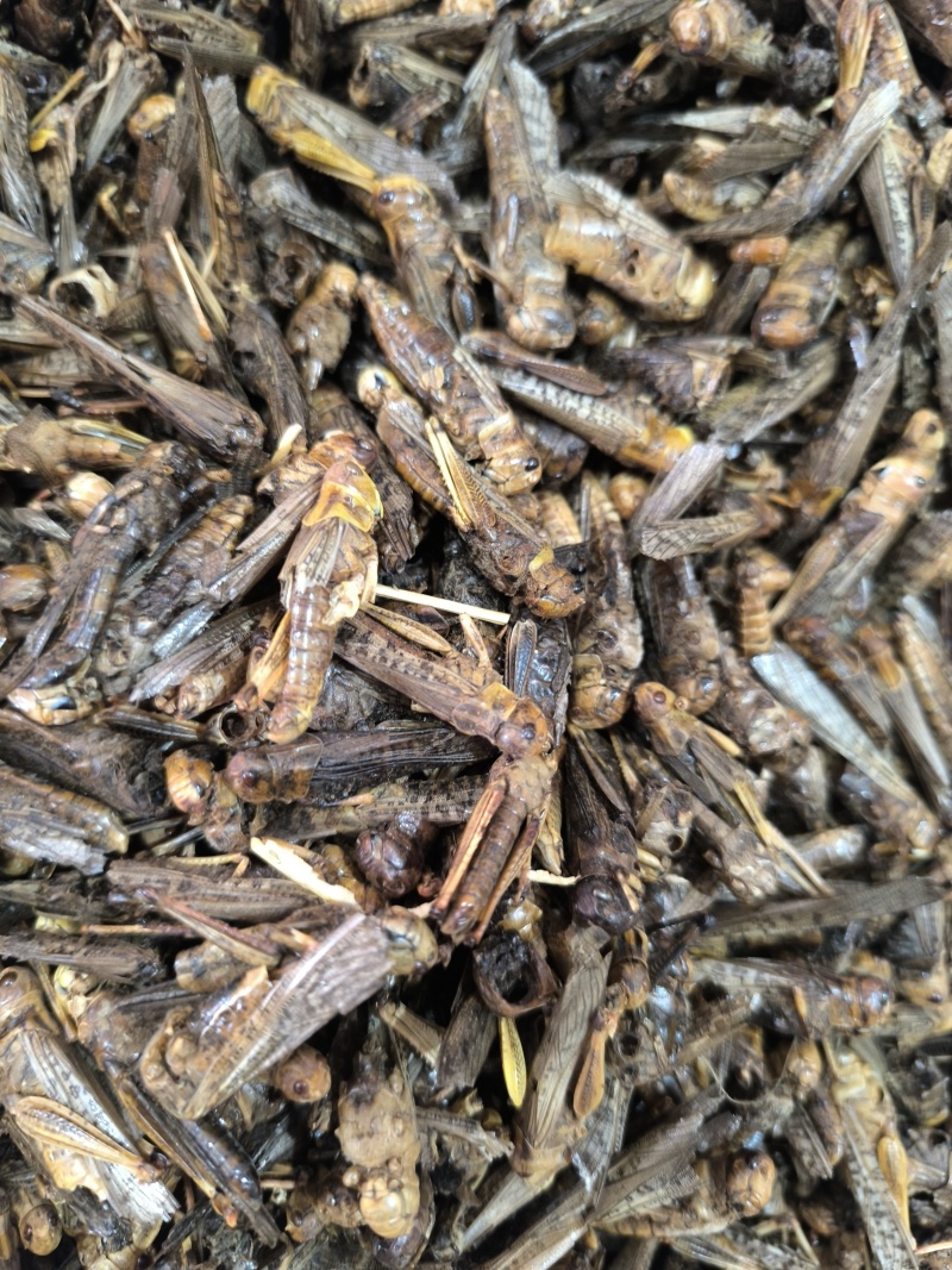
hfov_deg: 58.9
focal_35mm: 23
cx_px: 476
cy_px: 635
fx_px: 844
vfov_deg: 73.9
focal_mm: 6.14
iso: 1600
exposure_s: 1/25
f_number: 1.65
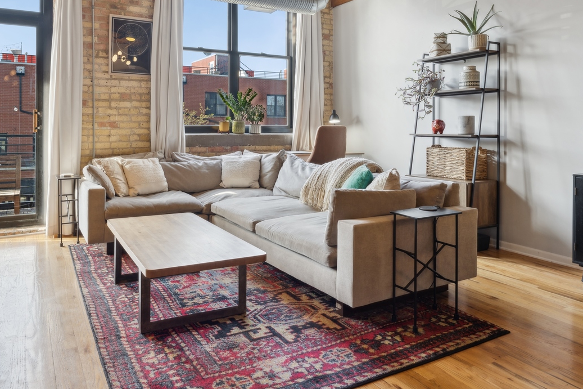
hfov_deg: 71.0
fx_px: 405
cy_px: 134
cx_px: 241
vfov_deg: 50.5
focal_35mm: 25
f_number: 8
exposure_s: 1/50
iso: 320
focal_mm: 16
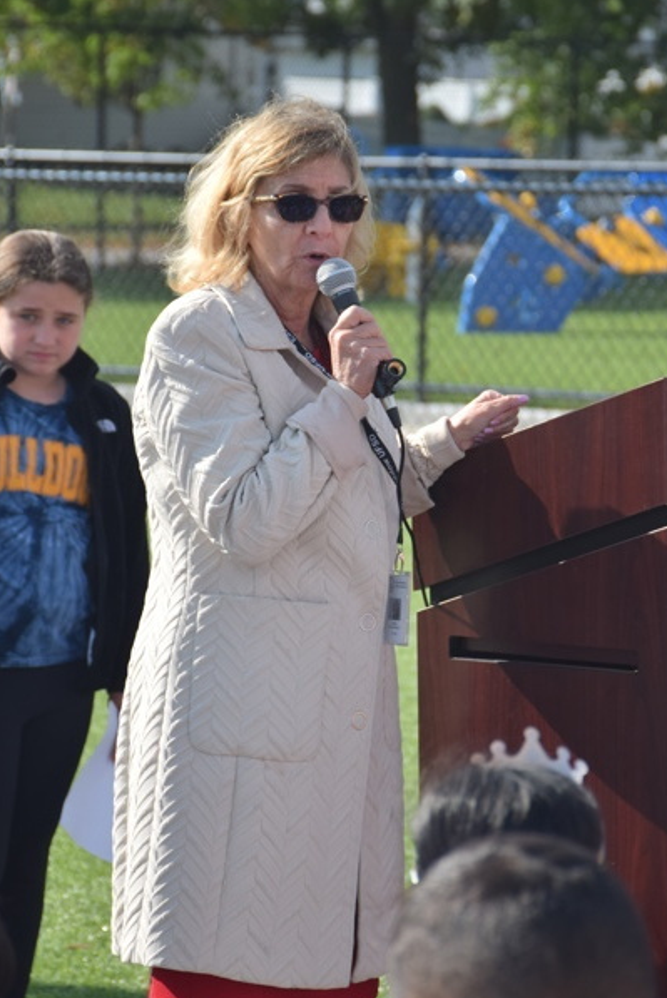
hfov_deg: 6.8
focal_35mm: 201
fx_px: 5576
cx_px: 416
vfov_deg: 10.2
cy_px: 381
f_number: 6.3
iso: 200
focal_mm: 100
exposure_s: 1/640
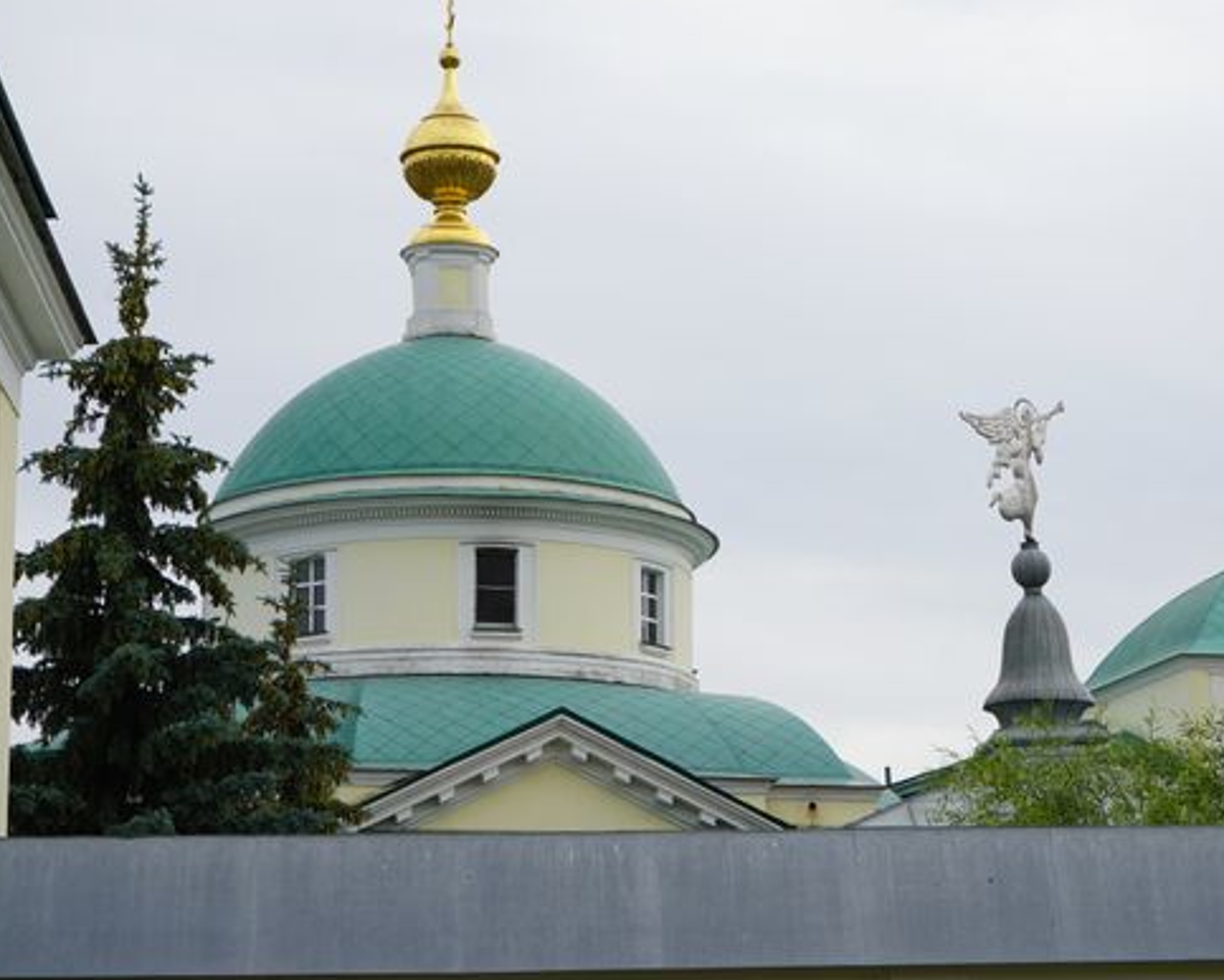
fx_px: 3444
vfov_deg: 16.2
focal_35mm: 95
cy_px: 443
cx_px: 817
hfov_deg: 20.1
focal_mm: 70
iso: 100
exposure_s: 1/125
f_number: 9
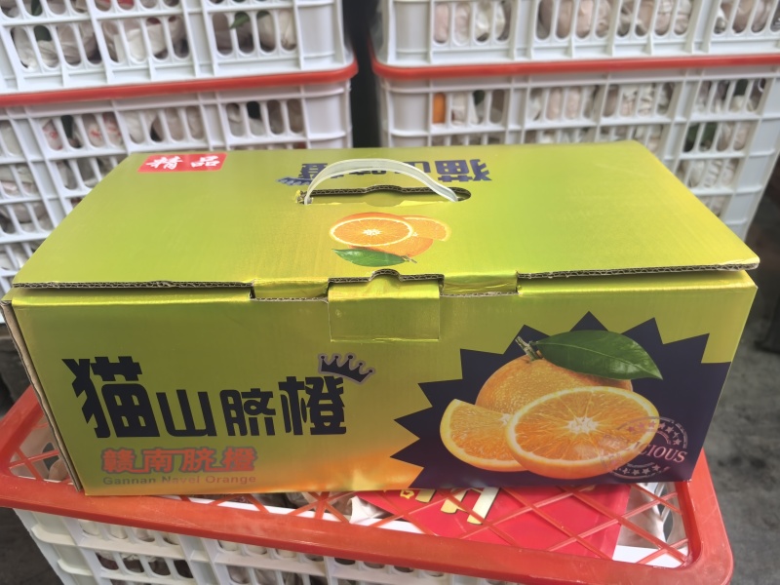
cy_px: 292
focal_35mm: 27
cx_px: 390
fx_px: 608
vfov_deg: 51.4
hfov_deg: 65.3
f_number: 2
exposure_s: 1/50
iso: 160
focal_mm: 6.98
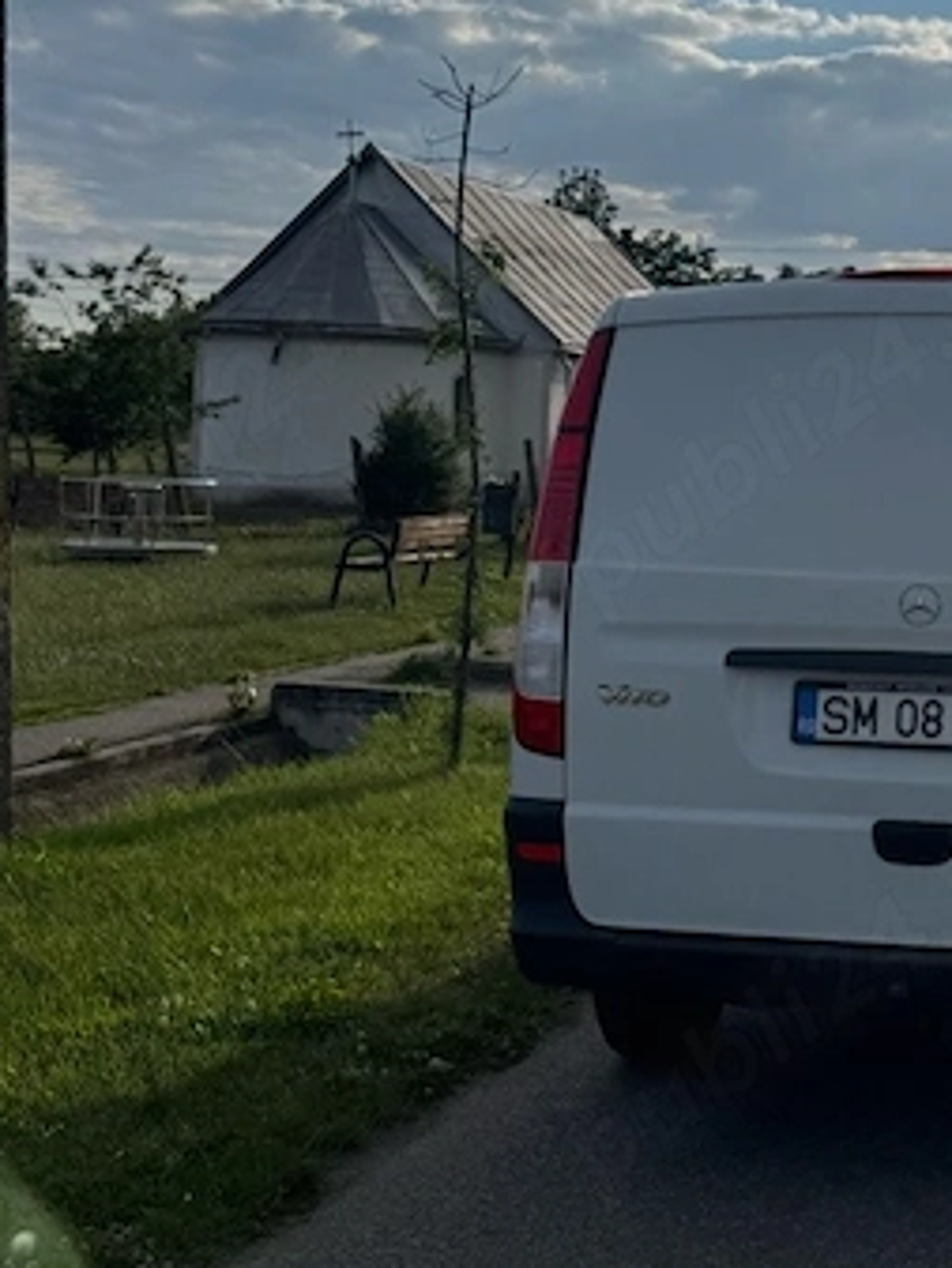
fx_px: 2089
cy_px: 508
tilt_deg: -0.9
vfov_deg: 33.7
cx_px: 960
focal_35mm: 57
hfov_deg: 24.5
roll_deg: -2.6
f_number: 1.78
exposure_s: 1/10417
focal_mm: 6.76
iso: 80
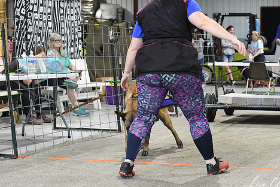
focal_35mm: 93
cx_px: 153
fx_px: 723
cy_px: 96
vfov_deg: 14.7
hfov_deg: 21.9
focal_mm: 50
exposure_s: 1/320
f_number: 4.5
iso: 5000
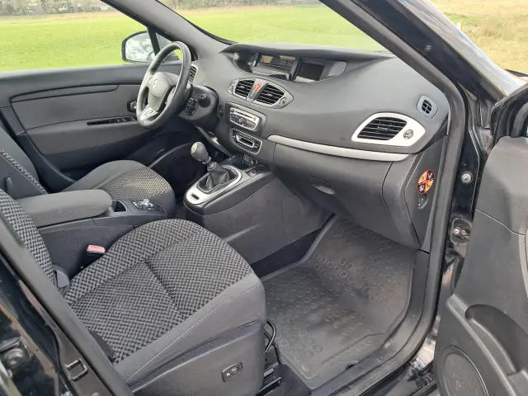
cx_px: 264
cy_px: 198
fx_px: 412
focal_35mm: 27
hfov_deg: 65.3
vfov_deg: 51.4
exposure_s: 1/50
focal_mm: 4
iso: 50
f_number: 1.8
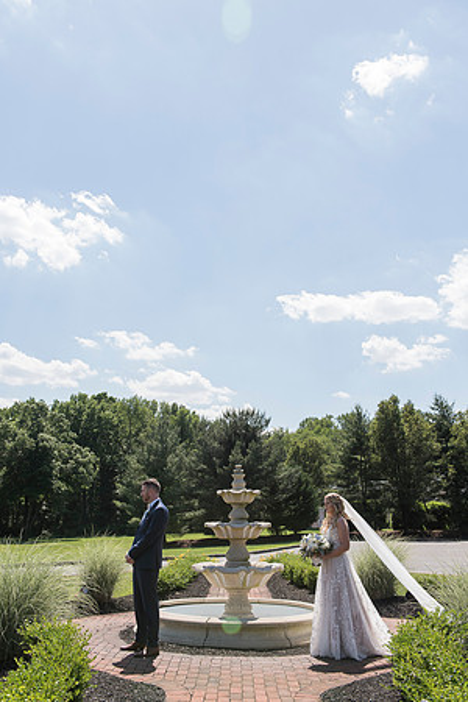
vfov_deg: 55.8
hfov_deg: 38.9
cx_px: 234
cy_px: 351
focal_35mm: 34
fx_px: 663
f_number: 6.3
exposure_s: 1/1000
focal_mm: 34
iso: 400
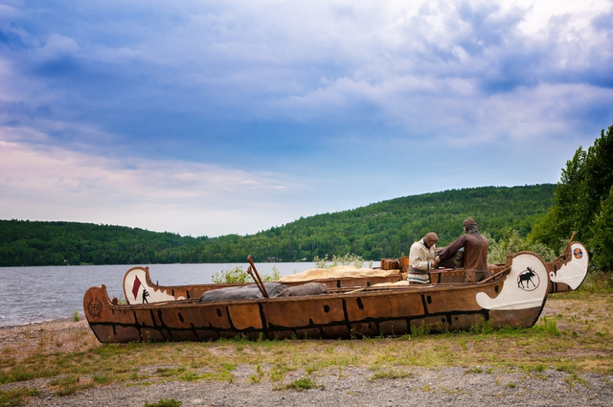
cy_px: 204
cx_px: 306
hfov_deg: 49.6
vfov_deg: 34.1
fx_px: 663
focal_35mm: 39
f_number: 11
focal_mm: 26
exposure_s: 1/200
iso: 200
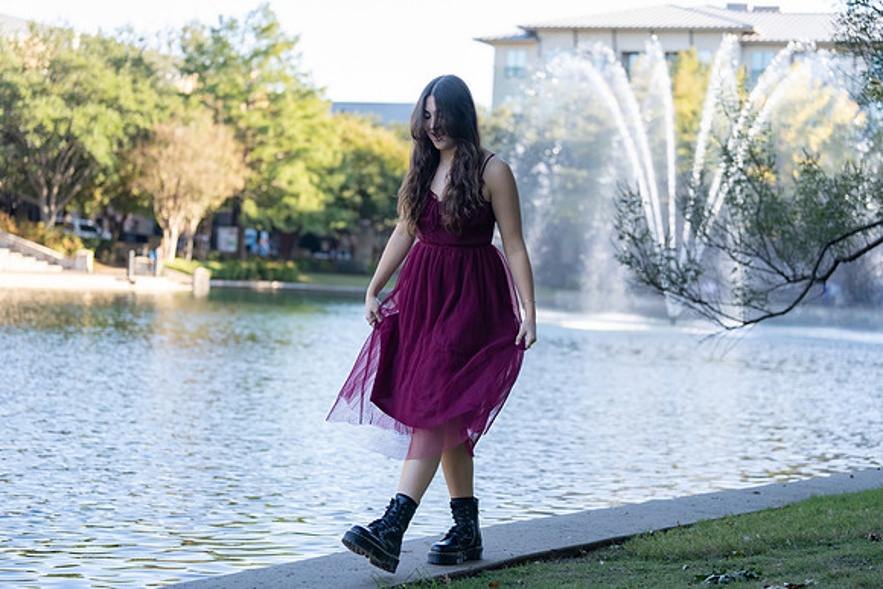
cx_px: 442
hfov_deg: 27.5
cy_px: 294
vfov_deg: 18.6
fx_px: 1802
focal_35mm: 73
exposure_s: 1/640
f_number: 2.8
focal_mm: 70
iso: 400
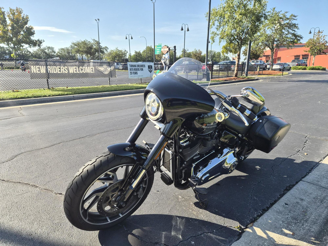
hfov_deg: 73.9
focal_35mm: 23
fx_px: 218
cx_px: 164
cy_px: 123
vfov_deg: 58.9
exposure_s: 1/3016
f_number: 1.8
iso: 80
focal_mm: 5.4
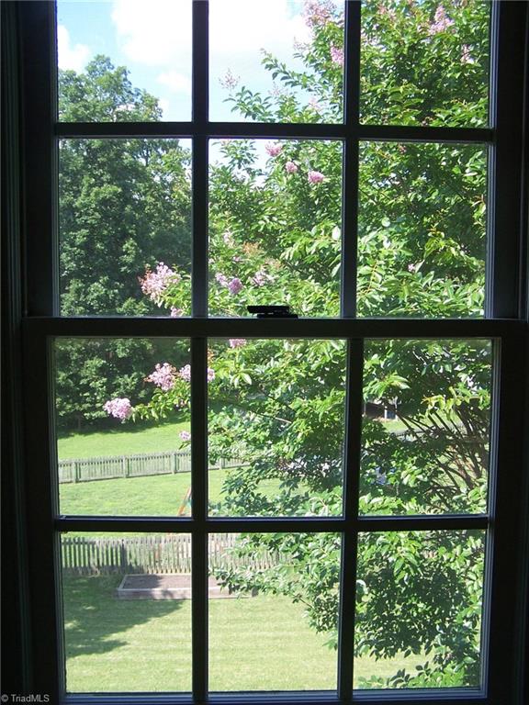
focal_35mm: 38
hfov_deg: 37.7
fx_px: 774
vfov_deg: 49.0
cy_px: 352
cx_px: 264
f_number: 2.8
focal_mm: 6.3
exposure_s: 1/180
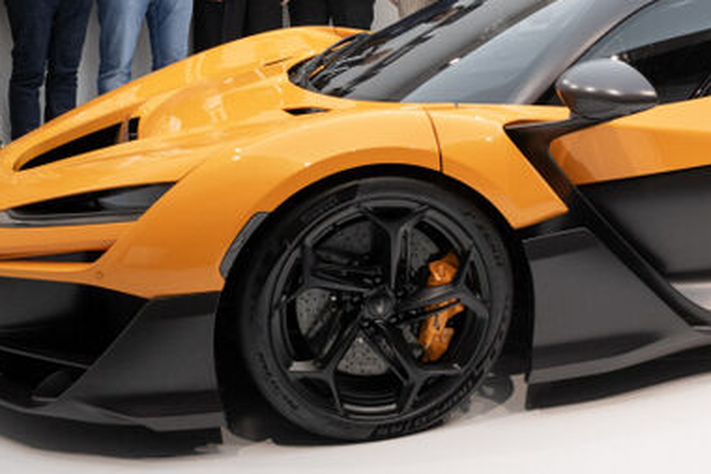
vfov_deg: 18.1
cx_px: 595
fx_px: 1408
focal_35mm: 71
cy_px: -97
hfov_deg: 27.6
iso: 1600
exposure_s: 1/500
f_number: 4
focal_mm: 26.5
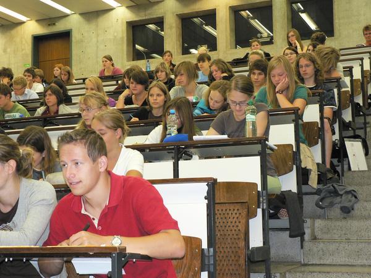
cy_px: 139
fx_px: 664
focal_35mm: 62
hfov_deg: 31.2
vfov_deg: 23.7
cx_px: 186
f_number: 3.2
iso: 300
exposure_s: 1/60
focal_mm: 10.4
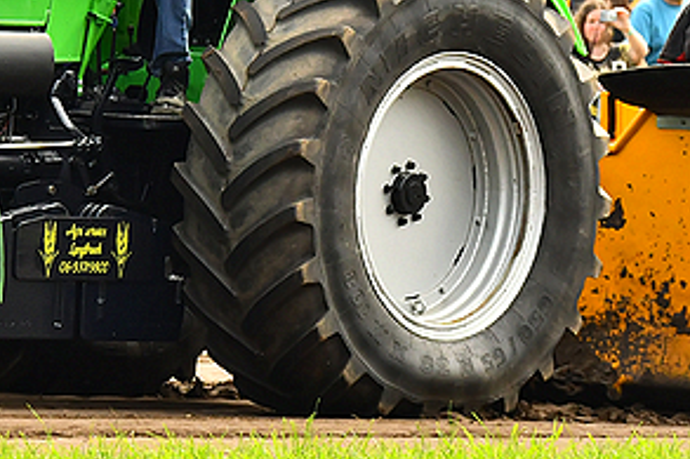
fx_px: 11385
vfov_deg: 2.3
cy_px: 79
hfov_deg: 3.5
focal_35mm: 594
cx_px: 148
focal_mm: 145
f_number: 9
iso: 500
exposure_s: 1/800
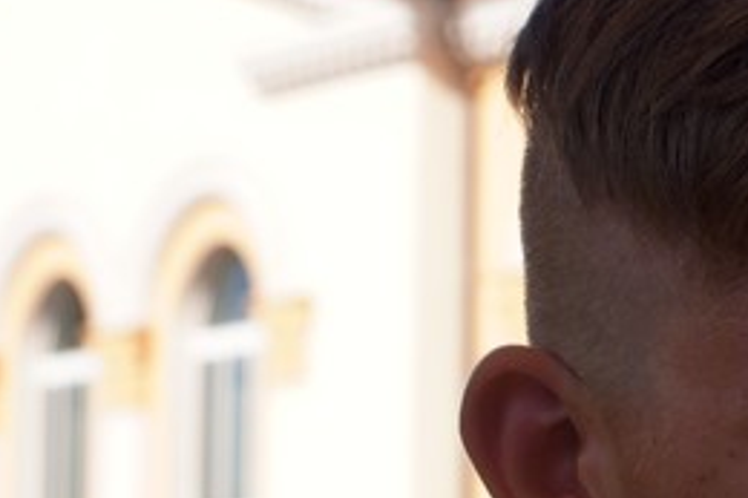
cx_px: 880
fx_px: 4194
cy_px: 459
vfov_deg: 6.8
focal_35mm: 202
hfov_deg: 10.0
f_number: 8
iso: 100
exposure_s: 1/125
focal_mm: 50
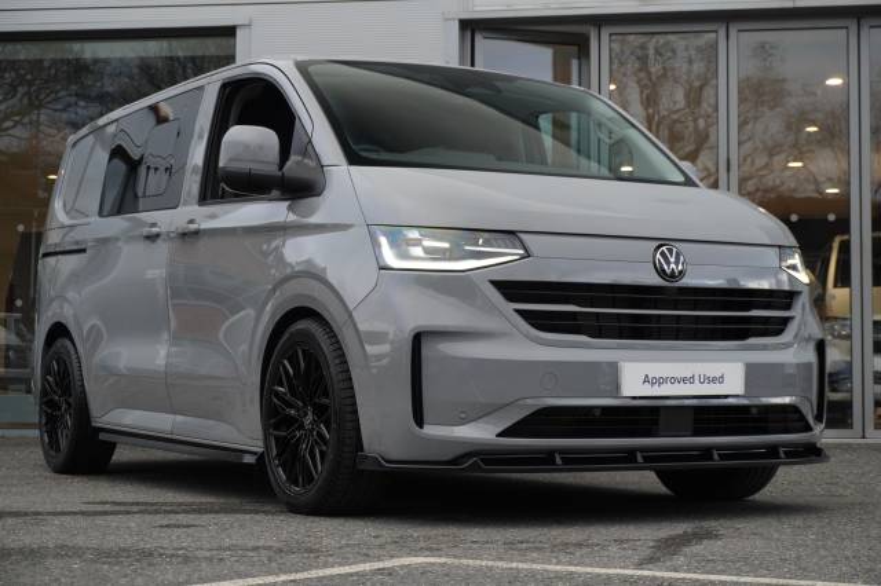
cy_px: 293
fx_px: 1614
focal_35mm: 66
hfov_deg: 30.5
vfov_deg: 20.6
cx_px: 440
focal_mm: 44
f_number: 5.6
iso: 640
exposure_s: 1/200
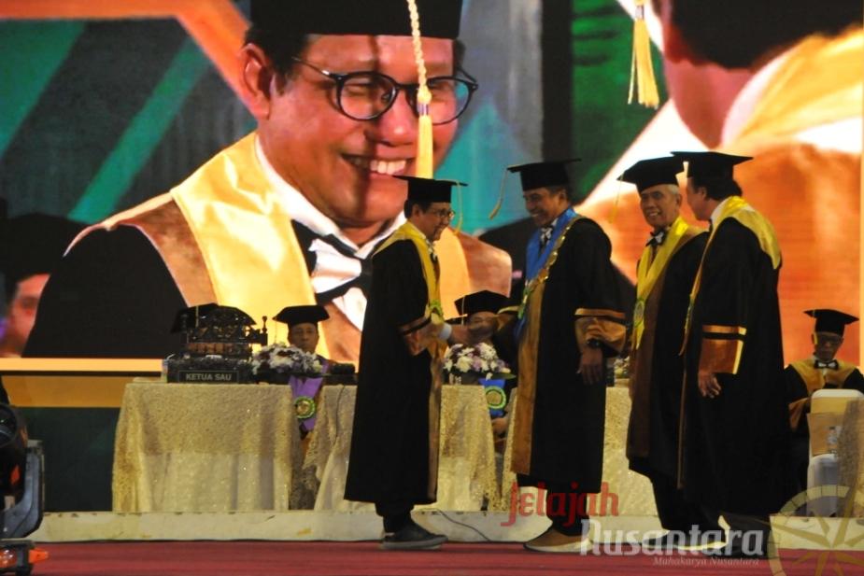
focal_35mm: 105
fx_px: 2520
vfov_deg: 13.0
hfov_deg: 19.5
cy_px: 288
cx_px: 432
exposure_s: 1/80
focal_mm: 70
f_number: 5
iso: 1600
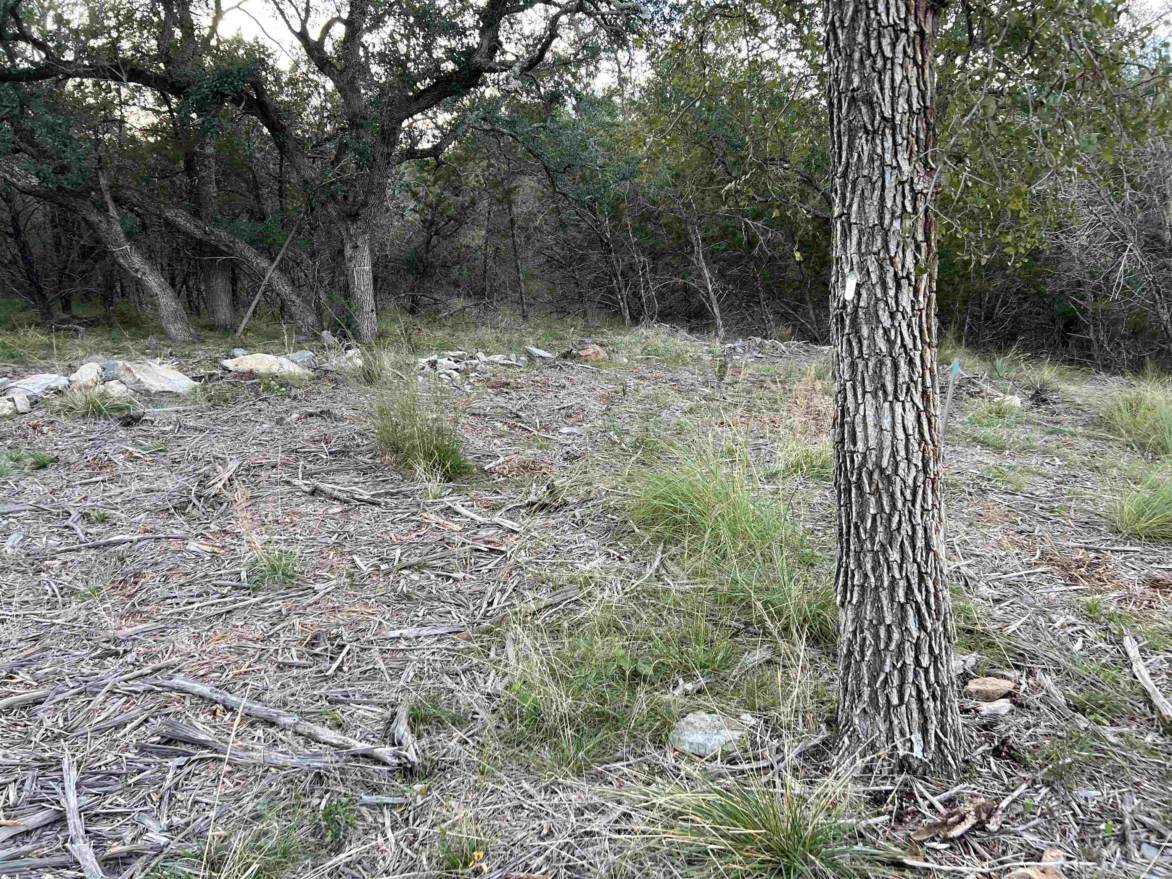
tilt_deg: -10.5
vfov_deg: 53.1
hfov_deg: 67.3
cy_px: 440
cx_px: 586
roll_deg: +3.7
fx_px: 880
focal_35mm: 26
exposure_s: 1/121
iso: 64
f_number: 1.5
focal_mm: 5.7
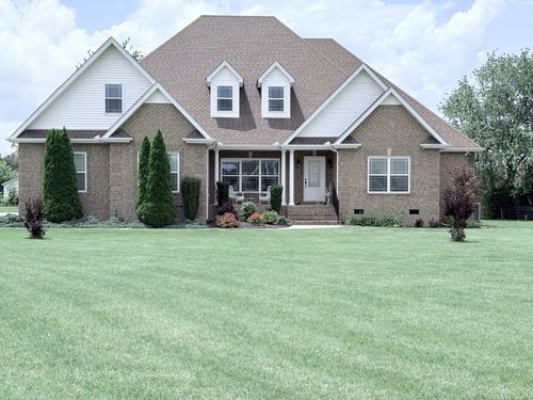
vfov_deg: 28.0
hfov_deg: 36.8
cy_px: 200
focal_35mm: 52
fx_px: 801
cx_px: 266
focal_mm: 5.96
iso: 50
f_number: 1.6
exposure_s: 1/4065
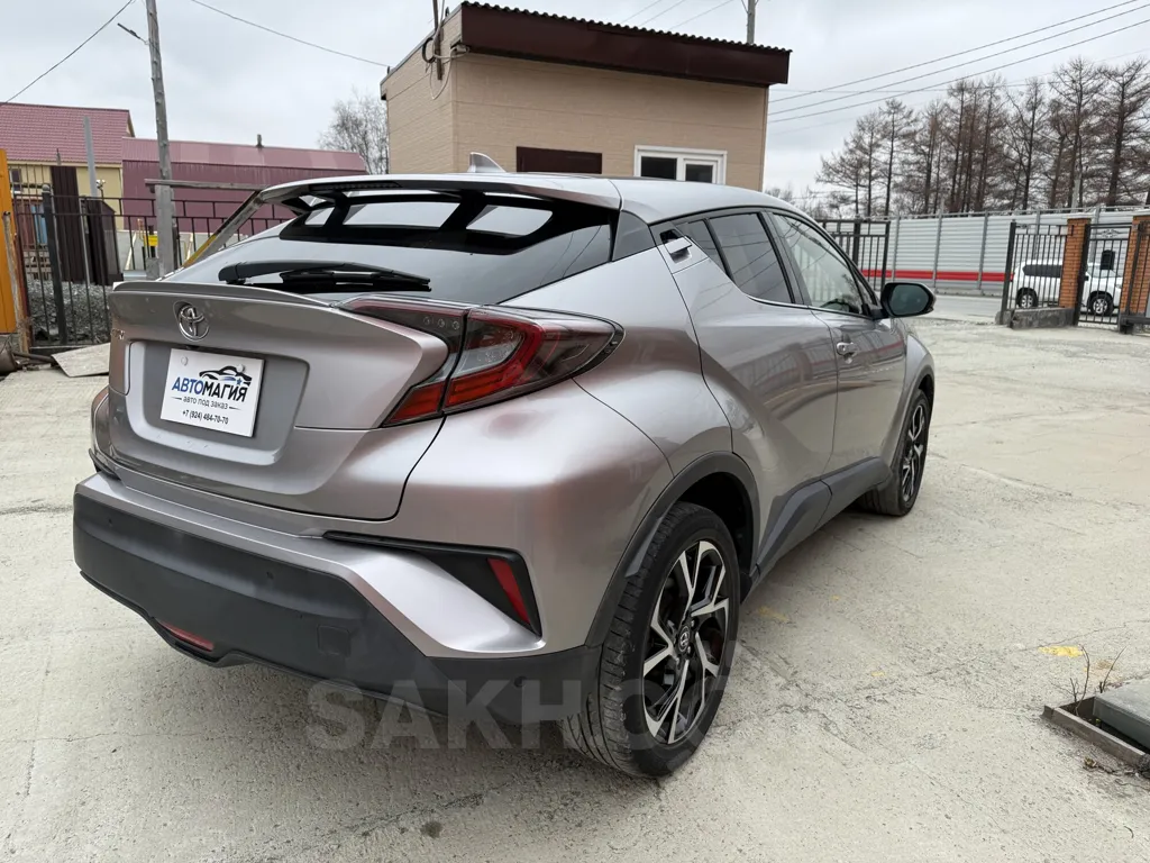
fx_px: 797
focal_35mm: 24
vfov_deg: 56.8
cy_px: 432
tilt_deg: -12.1
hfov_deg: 71.6
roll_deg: +0.0
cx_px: 575
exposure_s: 1/1230
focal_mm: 6.76
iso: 80
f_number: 1.78
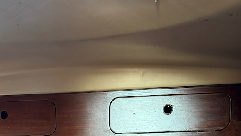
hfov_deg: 36.3
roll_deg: +1.2
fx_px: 364
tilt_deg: -6.5
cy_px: 205
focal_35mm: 57
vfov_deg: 18.6
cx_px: 86
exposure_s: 1/60
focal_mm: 6.76
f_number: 1.78
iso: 320
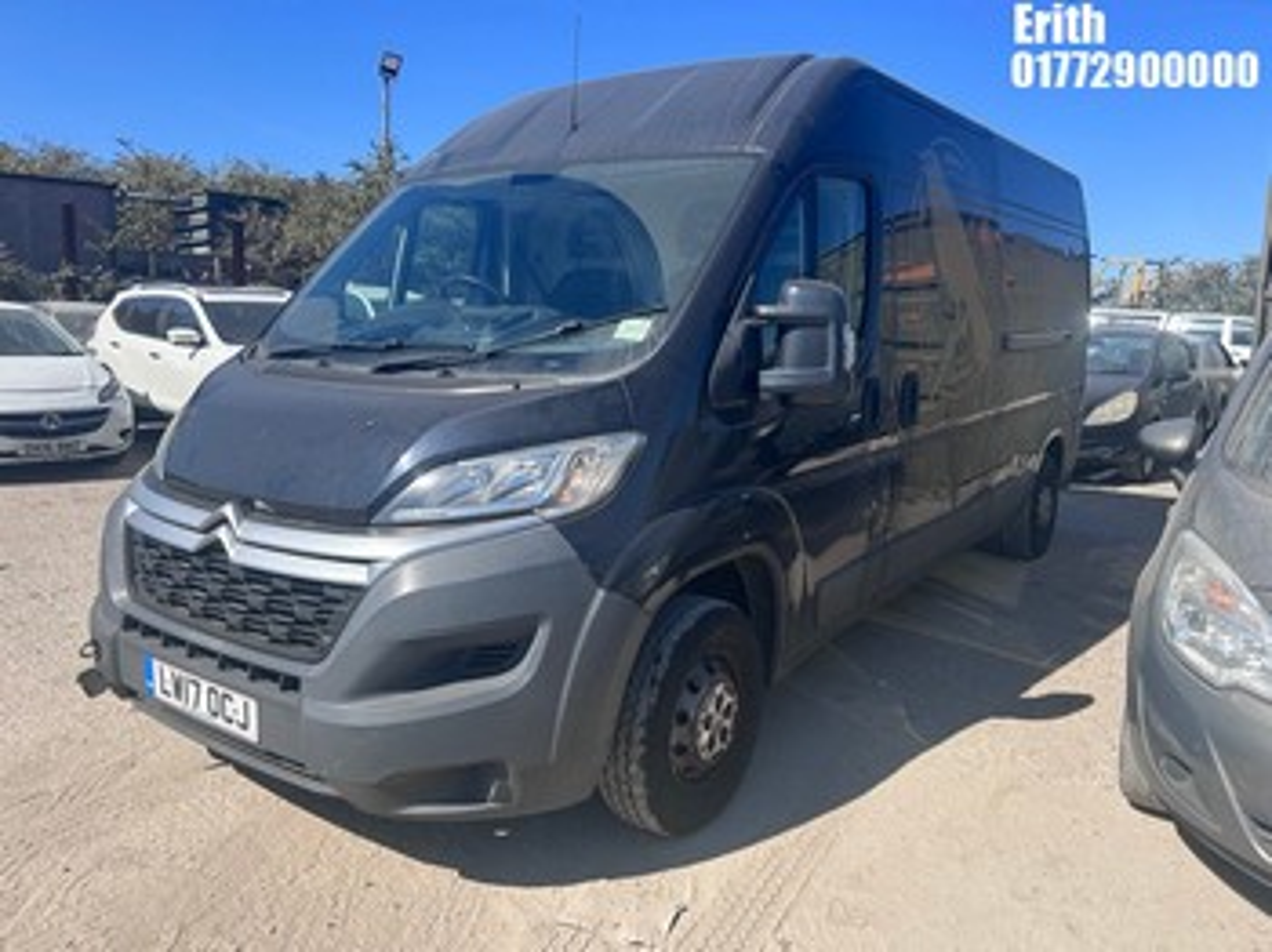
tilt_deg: -8.5
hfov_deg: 67.3
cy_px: 476
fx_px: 955
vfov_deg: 53.0
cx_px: 636
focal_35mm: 26
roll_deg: -0.2
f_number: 1.5
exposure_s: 1/3077
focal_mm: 5.7
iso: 50
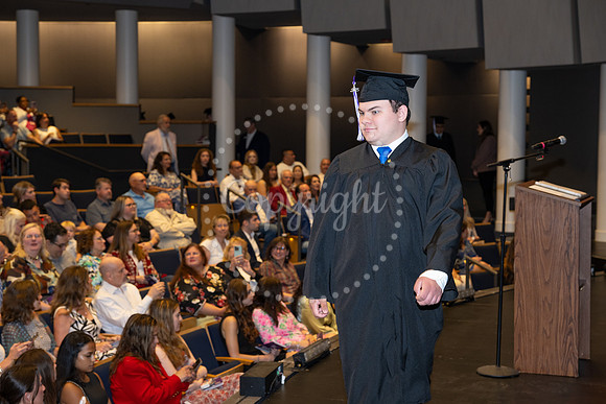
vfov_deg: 23.0
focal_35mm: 59
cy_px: 202
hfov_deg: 33.9
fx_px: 993
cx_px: 303
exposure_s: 1/80
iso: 1000
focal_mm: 59
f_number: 5
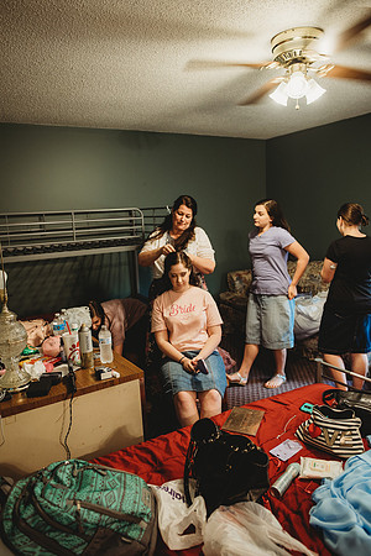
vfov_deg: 73.7
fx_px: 371
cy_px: 278
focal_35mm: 24
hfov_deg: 53.1
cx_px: 186
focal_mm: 24
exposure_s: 1/80
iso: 500
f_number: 2.8
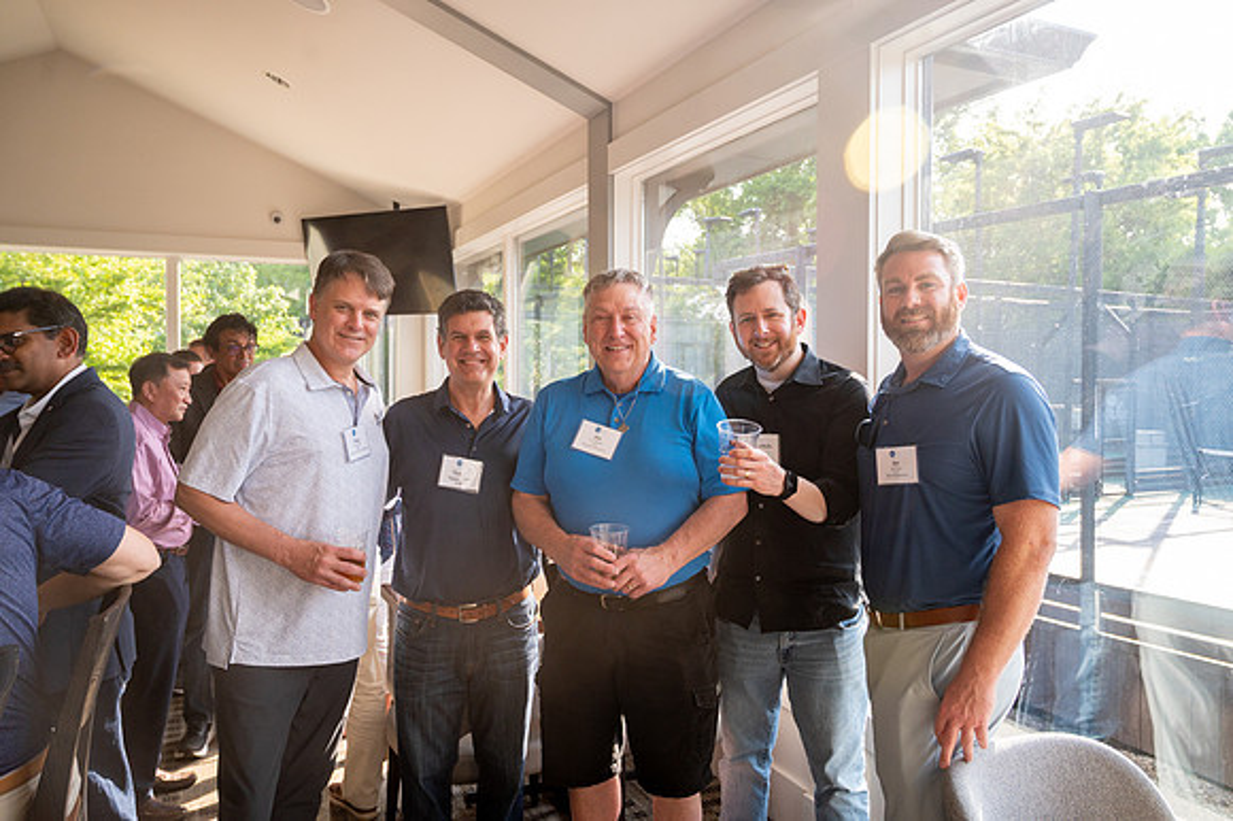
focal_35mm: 28
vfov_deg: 46.4
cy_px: 410
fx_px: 958
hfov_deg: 65.5
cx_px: 616
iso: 640
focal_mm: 28
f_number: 4.5
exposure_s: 1/400
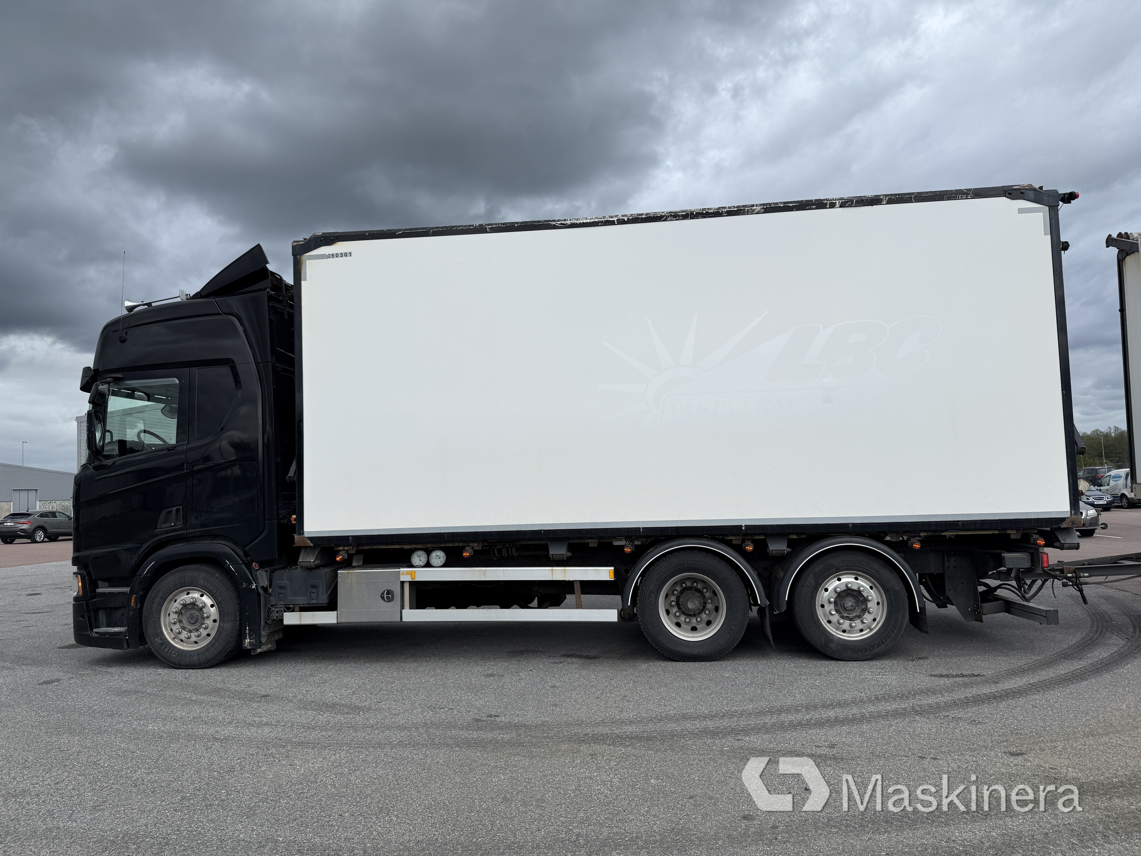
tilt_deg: +4.1
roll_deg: +2.4
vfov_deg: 56.8
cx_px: 570
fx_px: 791
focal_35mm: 24
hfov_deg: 71.6
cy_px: 428
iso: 80
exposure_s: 1/4405
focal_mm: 6.76
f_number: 1.78
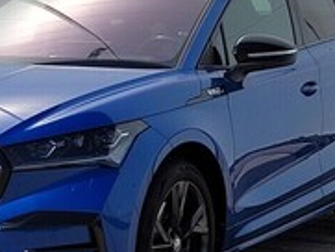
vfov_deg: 18.7
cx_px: 87
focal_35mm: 79
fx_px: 765
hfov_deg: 24.4
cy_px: 129
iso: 40
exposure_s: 1/3598
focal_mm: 5.4
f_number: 1.8
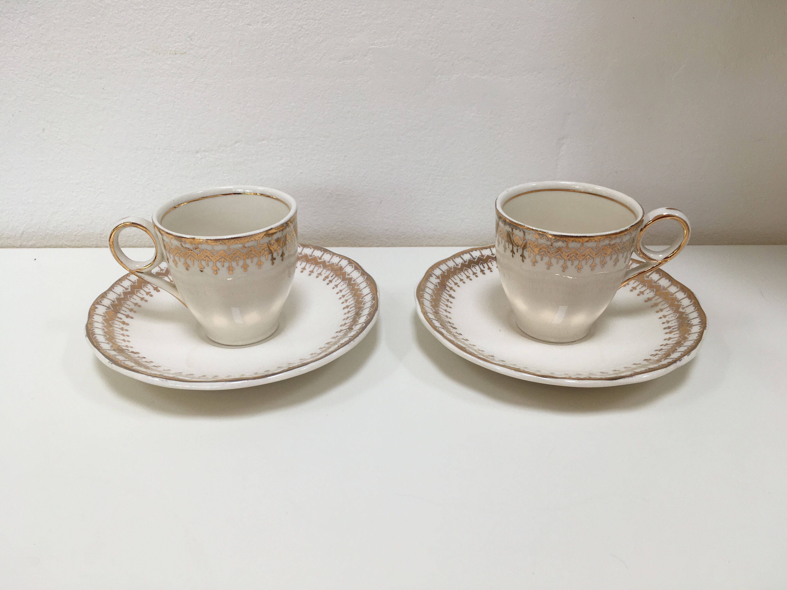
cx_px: 394
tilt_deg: -30.1
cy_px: 295
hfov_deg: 61.7
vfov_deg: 48.2
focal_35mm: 29
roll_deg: +0.3
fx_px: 659
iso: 32
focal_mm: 4.15
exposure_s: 1/50
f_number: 2.2
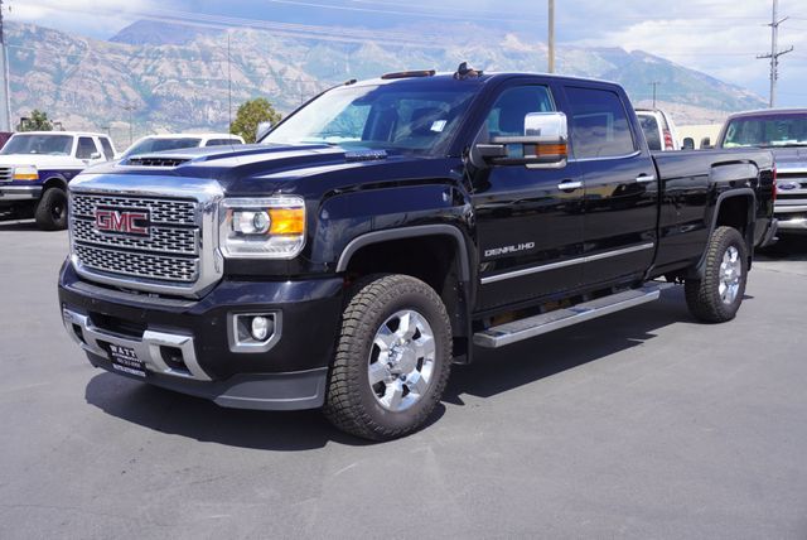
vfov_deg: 34.3
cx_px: 404
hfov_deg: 49.5
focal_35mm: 39
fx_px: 875
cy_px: 270
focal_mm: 26
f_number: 9
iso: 100
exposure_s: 1/125
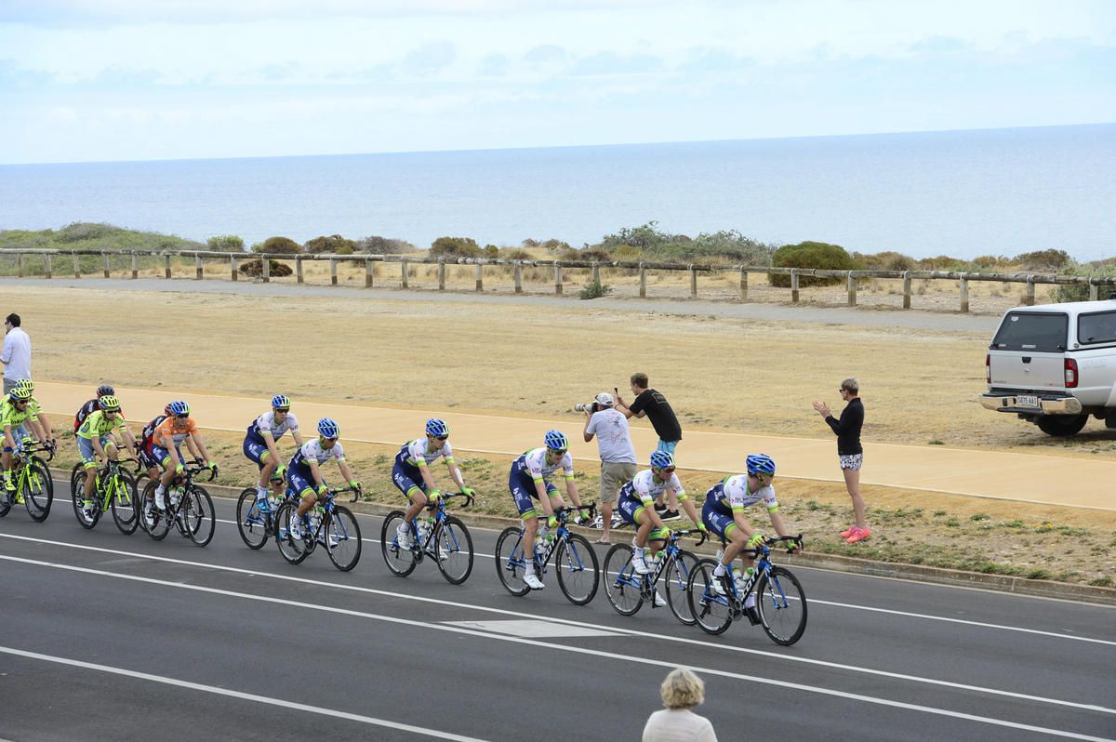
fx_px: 3872
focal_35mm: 125
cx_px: 558
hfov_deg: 16.4
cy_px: 371
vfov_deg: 10.9
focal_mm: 125
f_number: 10
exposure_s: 1/1000
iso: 800
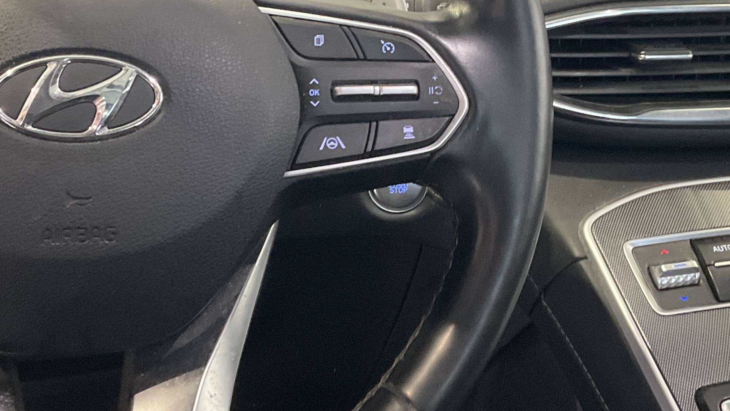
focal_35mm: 67
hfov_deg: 31.4
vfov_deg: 17.9
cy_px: 99
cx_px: 358
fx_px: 1297
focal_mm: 3
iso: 320
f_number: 1.8
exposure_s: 1/56
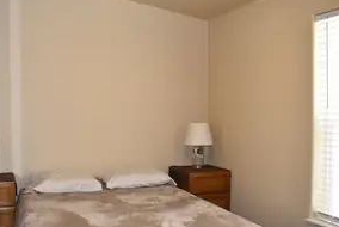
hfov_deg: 49.4
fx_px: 358
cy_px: 127
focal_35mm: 38
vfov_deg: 35.1
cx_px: 101
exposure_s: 1/80
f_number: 4.5
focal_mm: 18
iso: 800
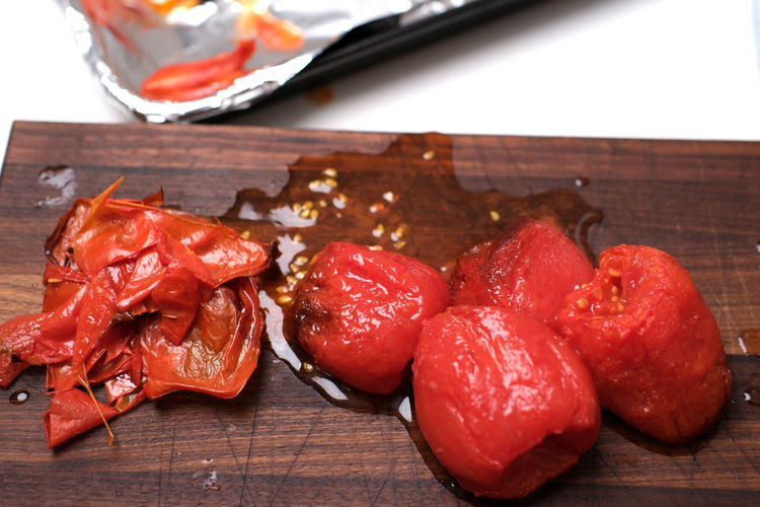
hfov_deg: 43.6
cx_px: 380
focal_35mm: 45
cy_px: 254
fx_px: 950
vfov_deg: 29.9
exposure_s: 1/45
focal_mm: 30
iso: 125
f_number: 2.8
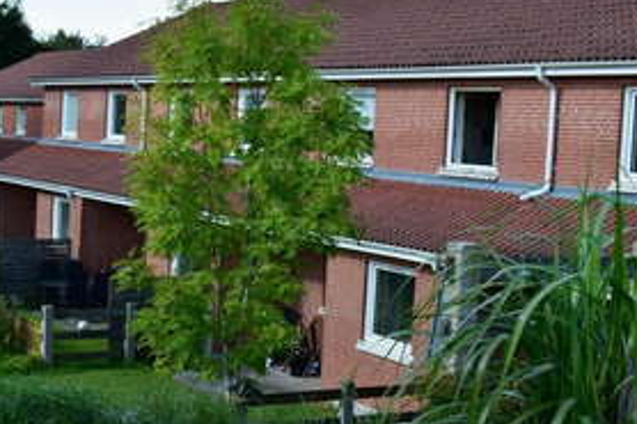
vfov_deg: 20.0
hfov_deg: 29.5
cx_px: 215
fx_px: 1202
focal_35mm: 68
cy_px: 220
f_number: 10
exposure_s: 1/250
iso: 400
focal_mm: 30
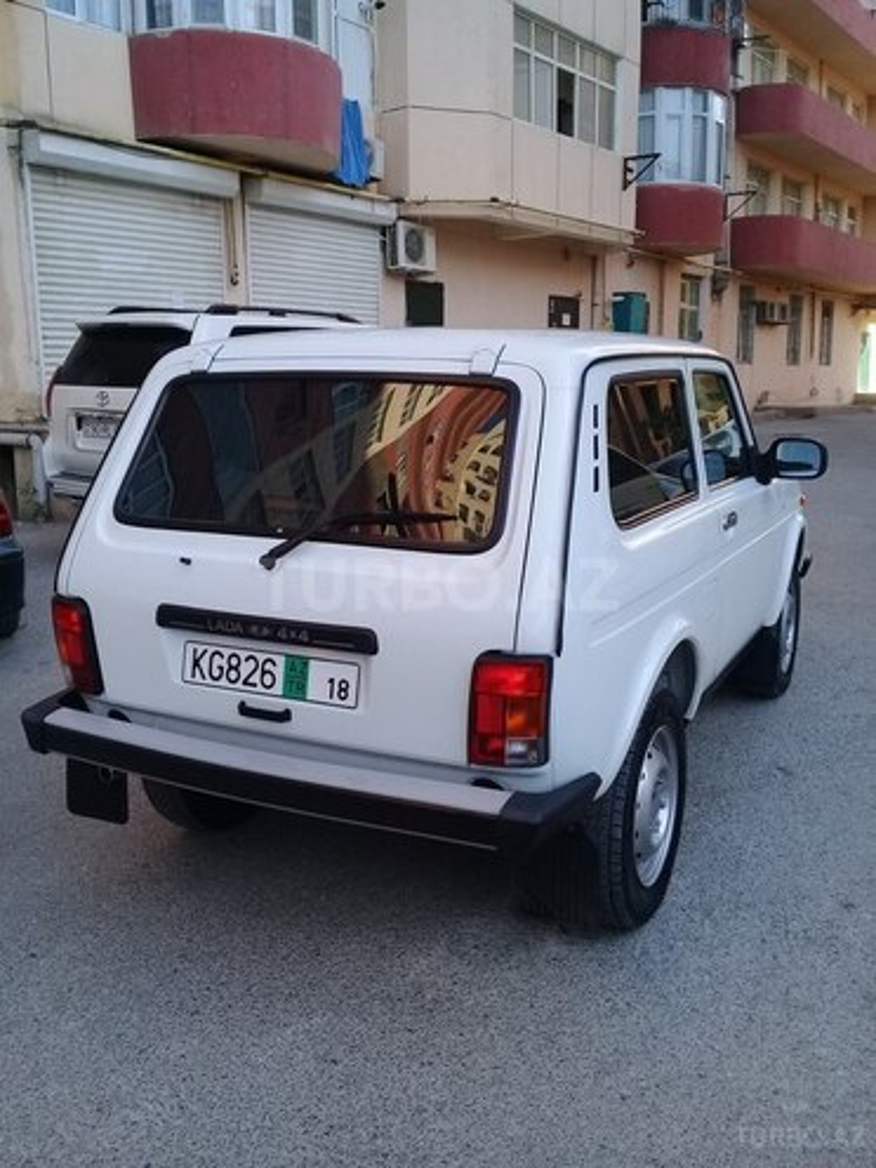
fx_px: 1046
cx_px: 438
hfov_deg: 45.4
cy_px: 584
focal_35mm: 31
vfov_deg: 58.4
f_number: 2.2
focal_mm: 3.3
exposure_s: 1/280
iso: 50
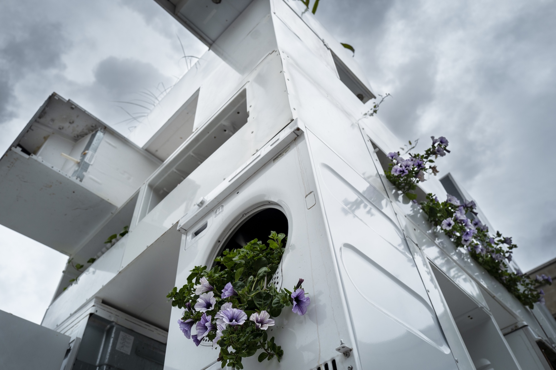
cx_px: 278
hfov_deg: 65.5
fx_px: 432
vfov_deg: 46.4
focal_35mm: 28
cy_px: 185
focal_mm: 28
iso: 400
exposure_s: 1/1000
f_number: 5.6
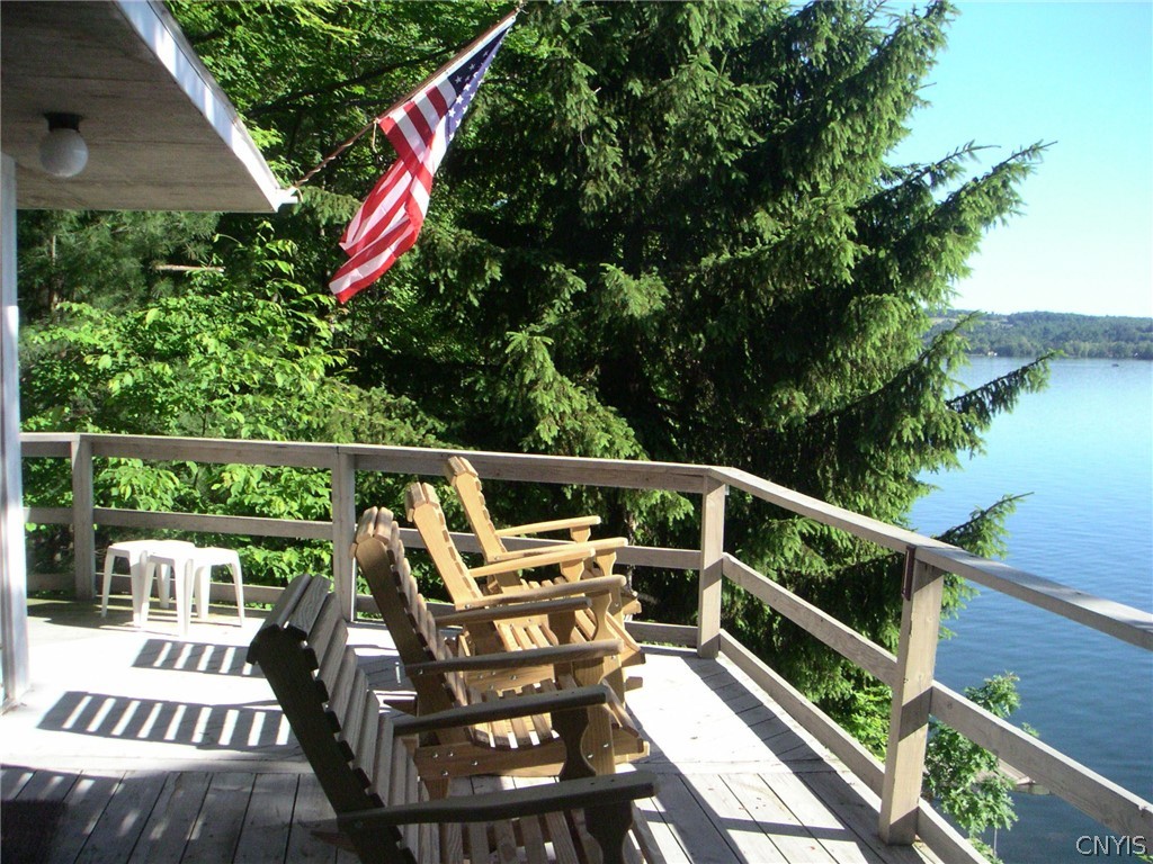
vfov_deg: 37.7
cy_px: 432
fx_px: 1266
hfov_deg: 49.0
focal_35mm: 38
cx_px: 576
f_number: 6.6
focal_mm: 5.9
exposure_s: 1/250
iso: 200
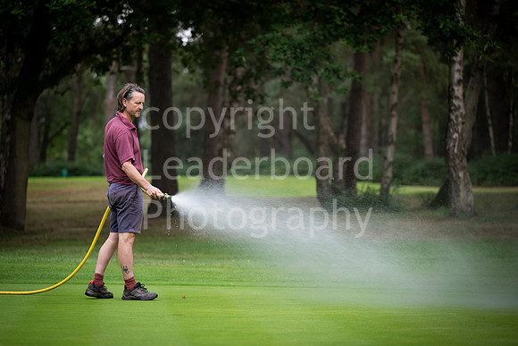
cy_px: 173
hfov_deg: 15.8
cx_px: 259
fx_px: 1871
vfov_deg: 10.6
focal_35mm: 130
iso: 1000
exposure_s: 1/320
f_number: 2.8
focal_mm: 130
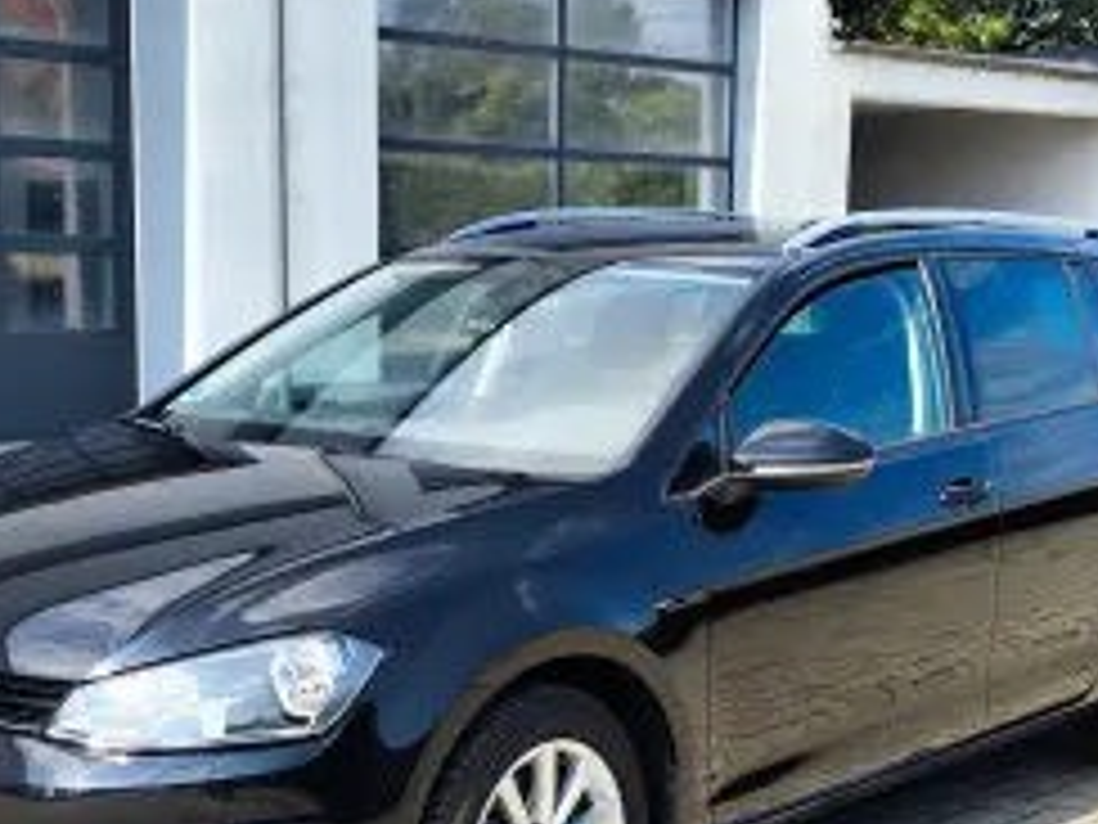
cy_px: 581
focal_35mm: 68
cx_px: 504
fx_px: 2157
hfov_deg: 28.5
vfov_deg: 21.5
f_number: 1.65
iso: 50
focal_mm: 6.14
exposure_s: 1/731
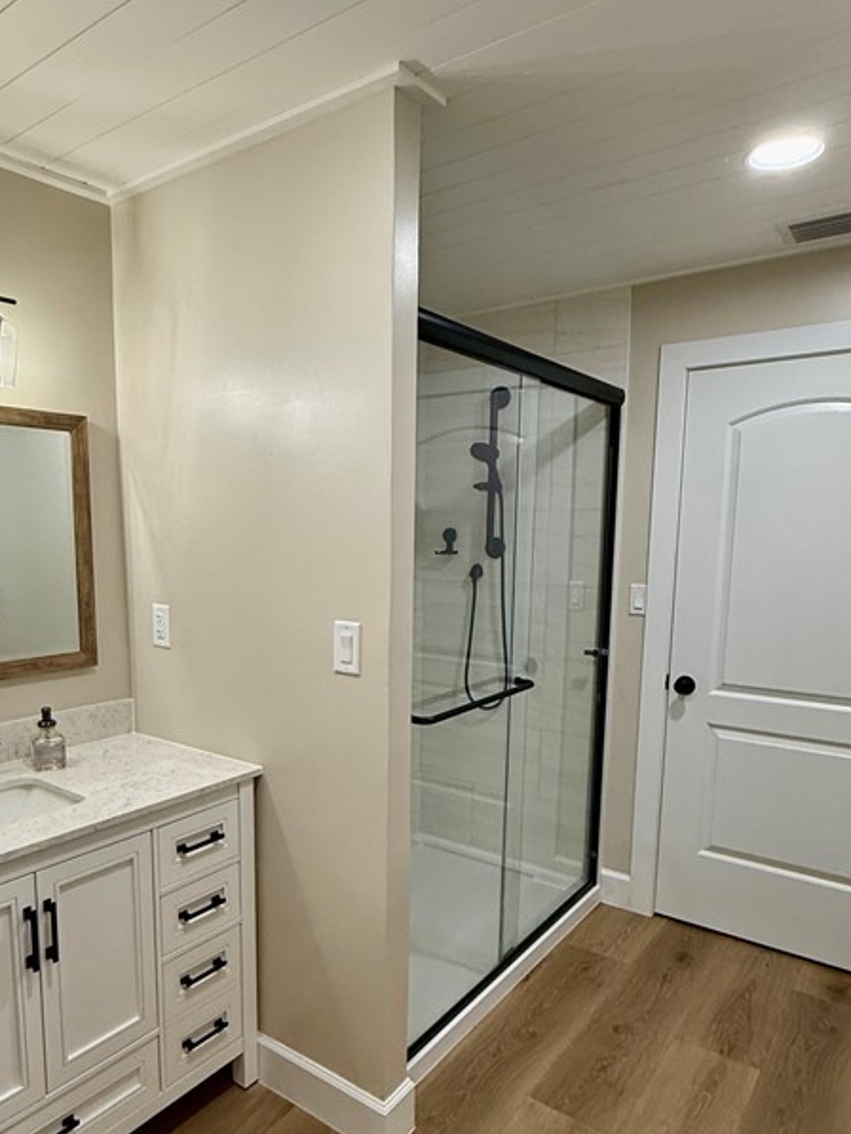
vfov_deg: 71.3
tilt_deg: -8.9
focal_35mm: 24
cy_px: 638
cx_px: 351
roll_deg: +0.5
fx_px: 786
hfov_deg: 56.5
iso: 160
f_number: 2.2
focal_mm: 2.22
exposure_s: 1/120
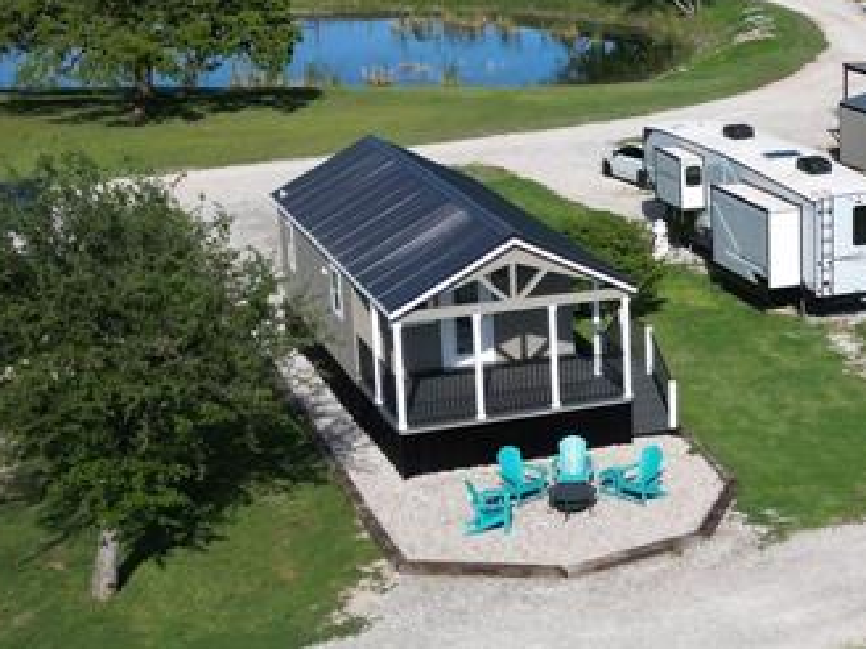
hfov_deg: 24.6
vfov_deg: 19.6
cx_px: 906
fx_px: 1876
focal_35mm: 75
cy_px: 317
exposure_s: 1/3000
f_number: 1.7
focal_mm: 6.72
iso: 100
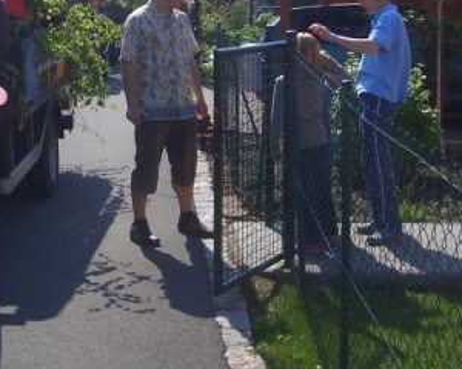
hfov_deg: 25.8
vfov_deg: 20.6
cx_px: 132
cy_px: 38
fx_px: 998
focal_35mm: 73
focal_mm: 5.8
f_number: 4.3
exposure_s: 1/640
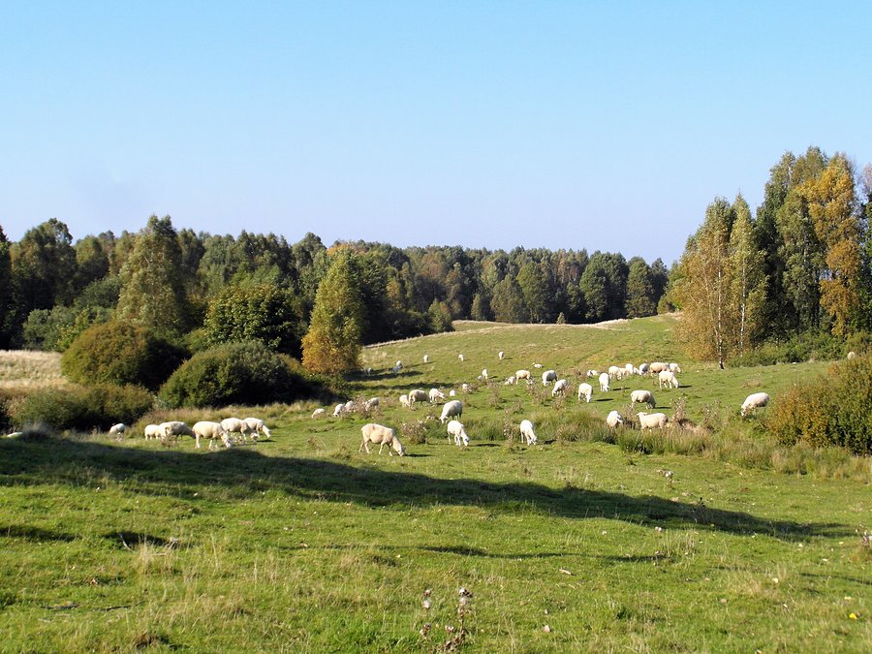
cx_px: 436
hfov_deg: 31.2
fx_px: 1562
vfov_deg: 23.7
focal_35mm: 62
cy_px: 327
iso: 100
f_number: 4
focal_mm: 10.2
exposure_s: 1/500
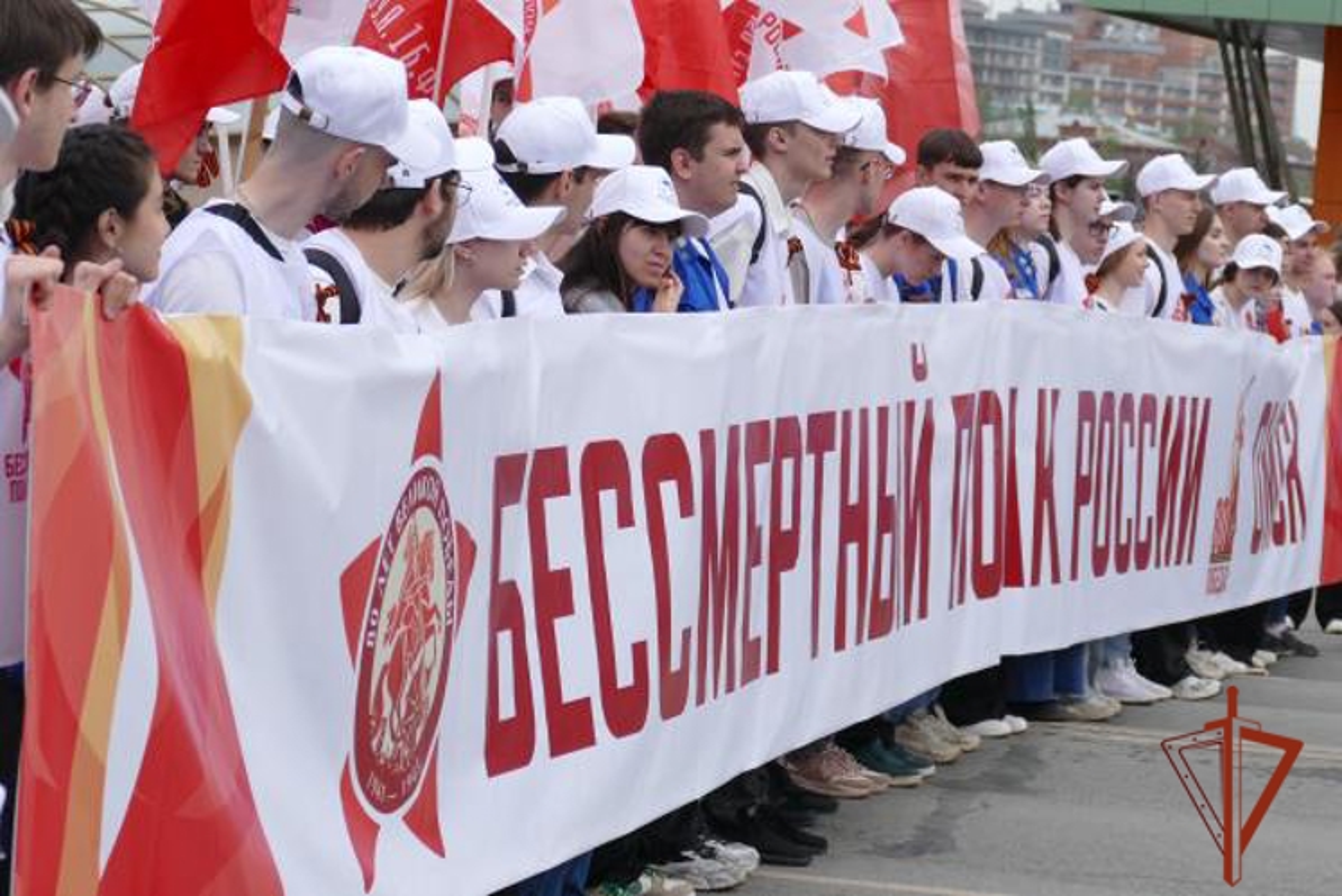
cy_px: 448
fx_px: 3992
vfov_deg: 12.8
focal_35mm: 107
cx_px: 671
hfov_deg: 19.1
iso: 125
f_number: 3.9
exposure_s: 1/1000
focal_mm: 39.2
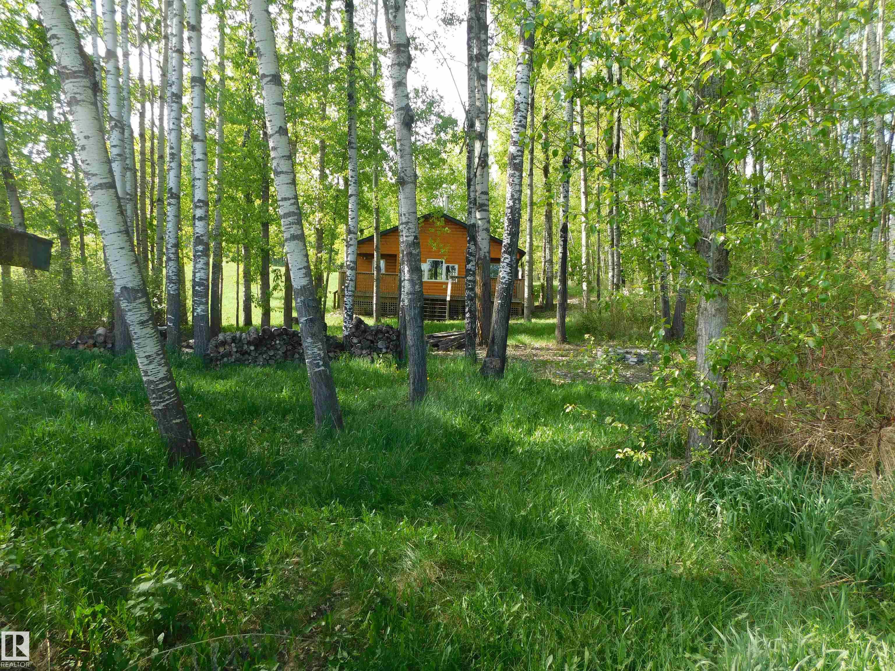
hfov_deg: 73.9
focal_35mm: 23
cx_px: 448
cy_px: 336
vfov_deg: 58.9
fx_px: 595
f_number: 3
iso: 125
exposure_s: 1/250
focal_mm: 4
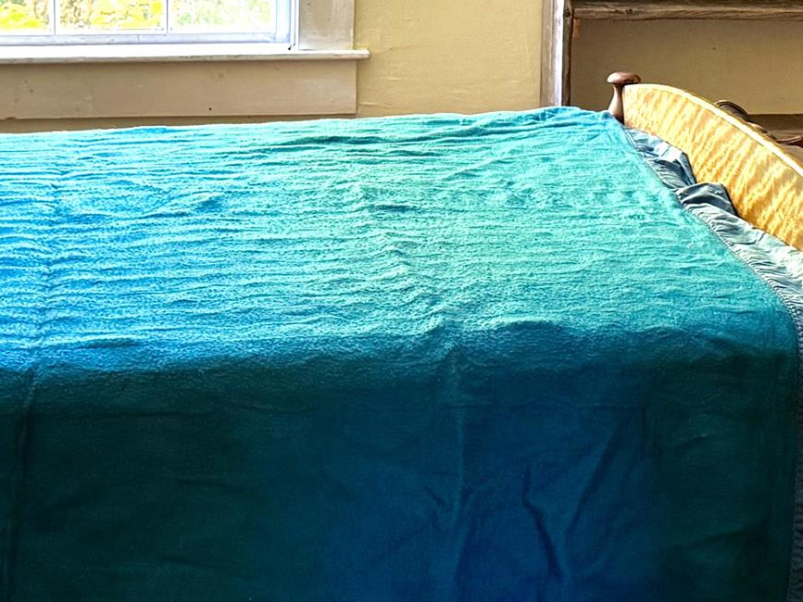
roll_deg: -2.5
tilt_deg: -7.7
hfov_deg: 22.8
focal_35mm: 85
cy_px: -32
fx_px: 1972
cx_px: 584
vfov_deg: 16.9
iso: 200
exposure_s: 1/82
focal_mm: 6.76
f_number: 1.78
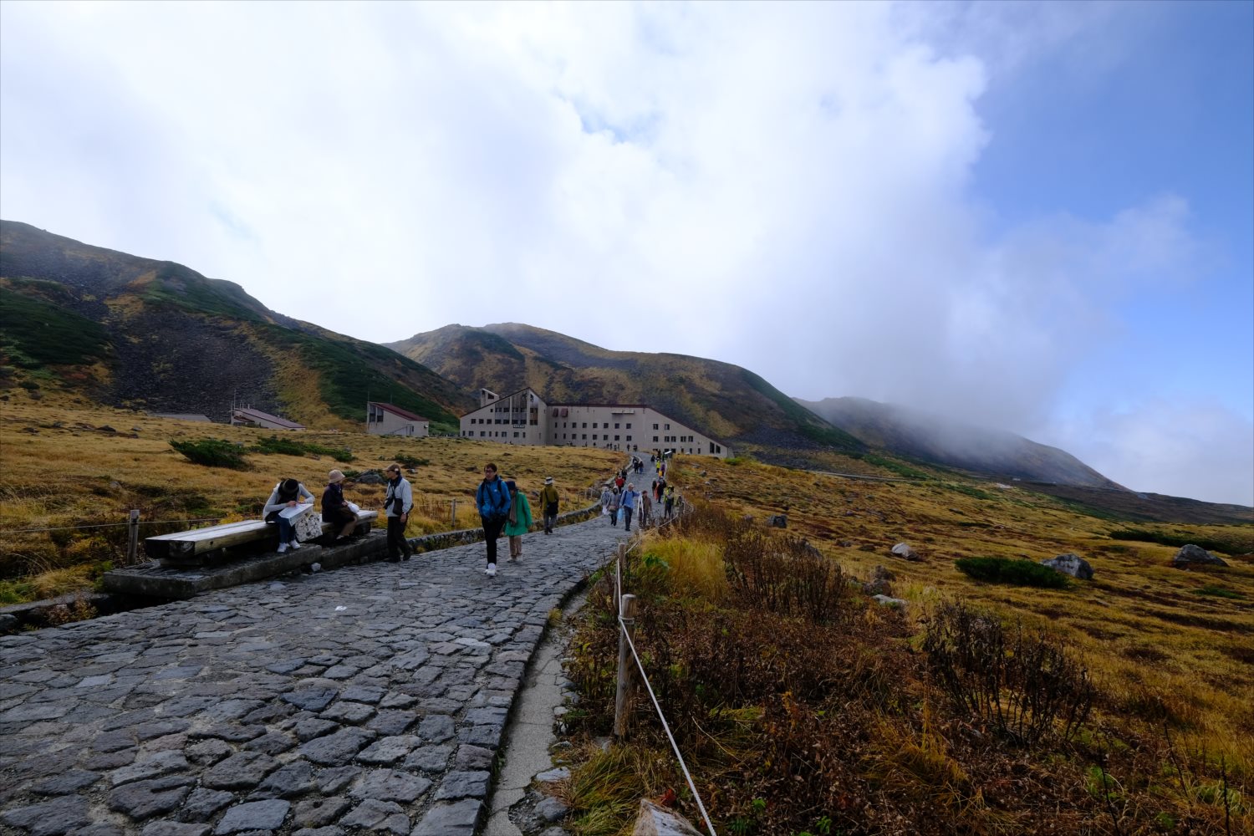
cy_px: 418
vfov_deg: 77.3
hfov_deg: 100.4
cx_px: 627
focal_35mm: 15
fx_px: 522
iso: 400
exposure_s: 1/400
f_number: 13
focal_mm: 10
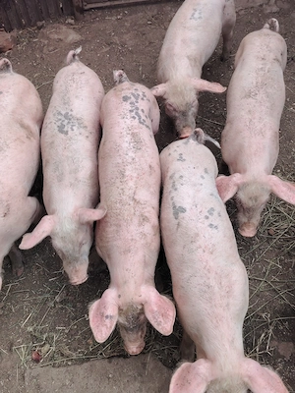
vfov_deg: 55.4
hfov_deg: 42.9
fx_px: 375
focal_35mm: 33
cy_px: 196
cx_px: 148
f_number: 1.75
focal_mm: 5.25
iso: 100
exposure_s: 1/264
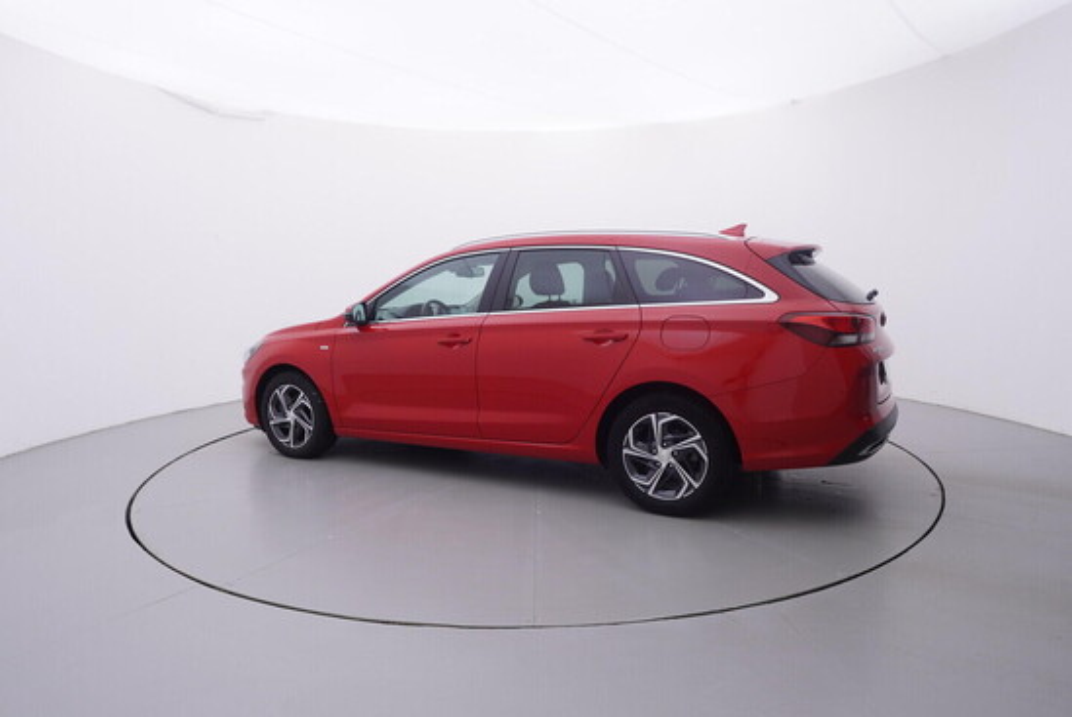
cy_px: 358
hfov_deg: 77.3
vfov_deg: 56.2
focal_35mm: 22
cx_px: 536
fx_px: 671
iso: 200
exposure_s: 1/80
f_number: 5
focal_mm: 15
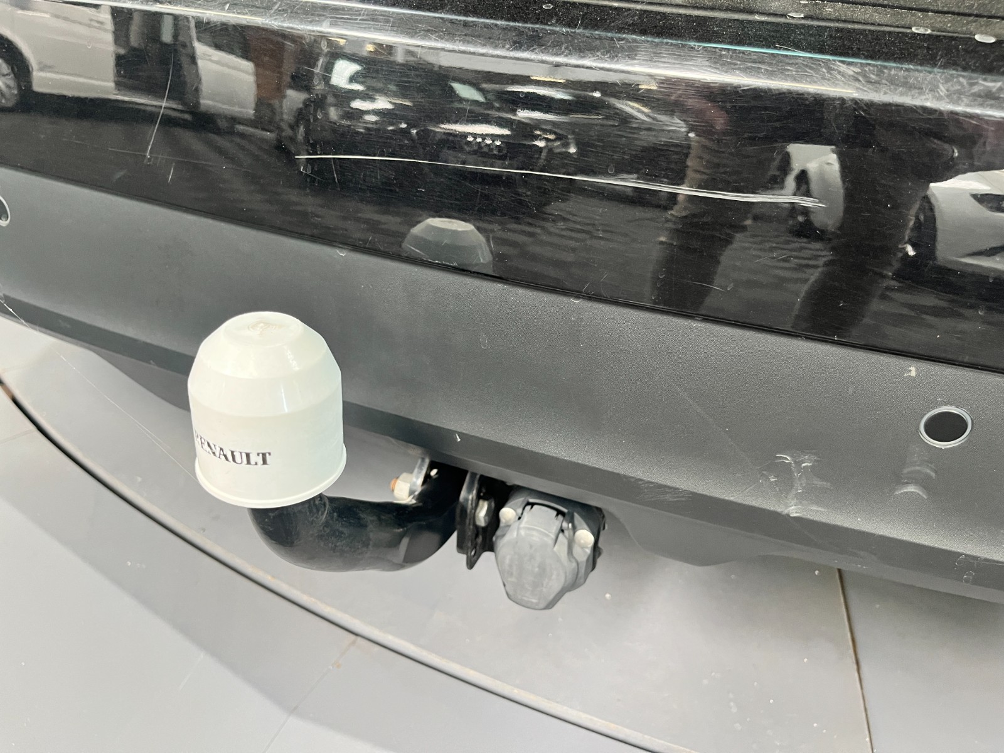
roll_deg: -4.4
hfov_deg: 67.3
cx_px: 502
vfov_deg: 53.1
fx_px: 754
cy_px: 376
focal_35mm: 26
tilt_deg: -30.3
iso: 320
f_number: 1.6
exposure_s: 1/50
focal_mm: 5.1
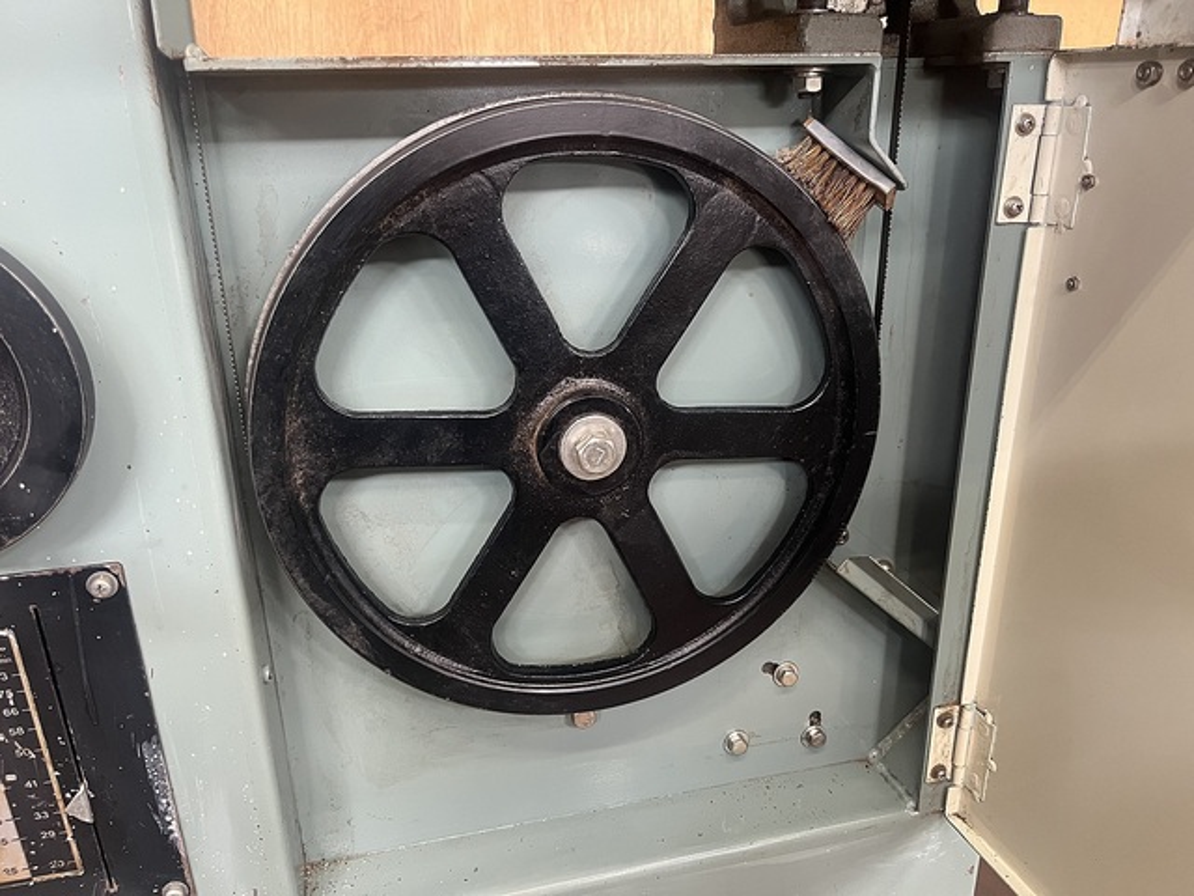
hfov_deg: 67.3
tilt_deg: -21.1
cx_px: 597
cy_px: 448
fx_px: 897
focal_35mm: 26
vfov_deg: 53.1
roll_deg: +1.6
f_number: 1.6
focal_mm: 5.1
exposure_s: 1/60
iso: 400
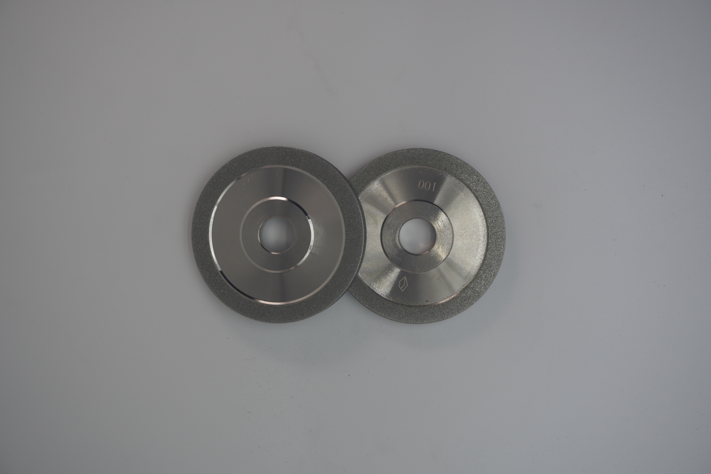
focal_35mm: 51
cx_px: 356
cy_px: 237
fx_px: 1007
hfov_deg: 38.9
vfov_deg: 26.5
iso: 125
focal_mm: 34
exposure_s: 1/125
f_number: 5
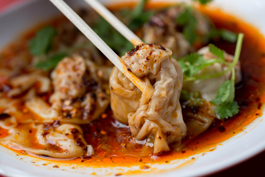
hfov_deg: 33.4
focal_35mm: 60
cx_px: 132
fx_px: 442
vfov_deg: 22.6
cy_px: 88
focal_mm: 60
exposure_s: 1/80
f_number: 4.5
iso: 50
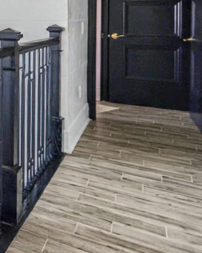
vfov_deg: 35.0
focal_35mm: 50
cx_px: -189
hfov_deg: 19.5
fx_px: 374
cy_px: 22
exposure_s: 1/13
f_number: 4
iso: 64
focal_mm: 16
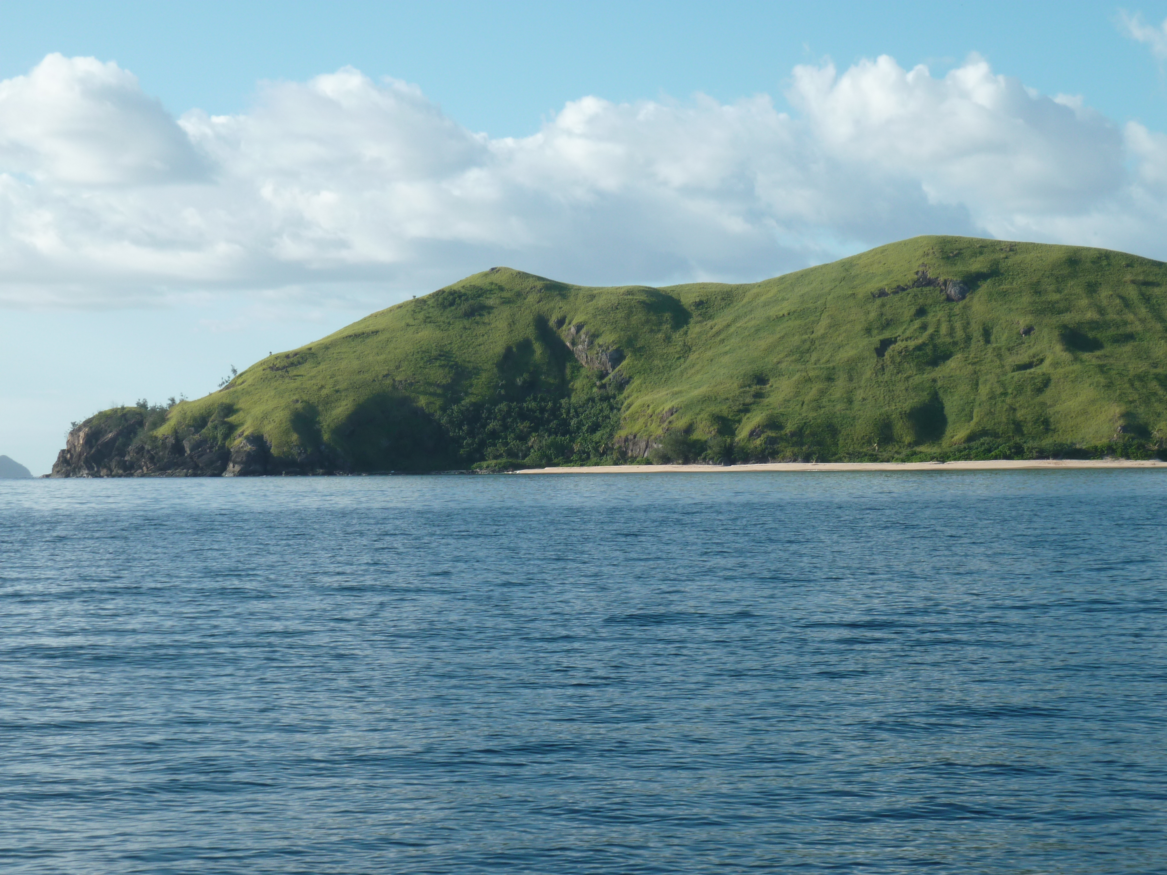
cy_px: 438
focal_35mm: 78
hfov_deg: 25.0
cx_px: 584
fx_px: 2630
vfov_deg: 18.9
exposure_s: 1/400
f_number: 4.2
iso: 80
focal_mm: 12.8
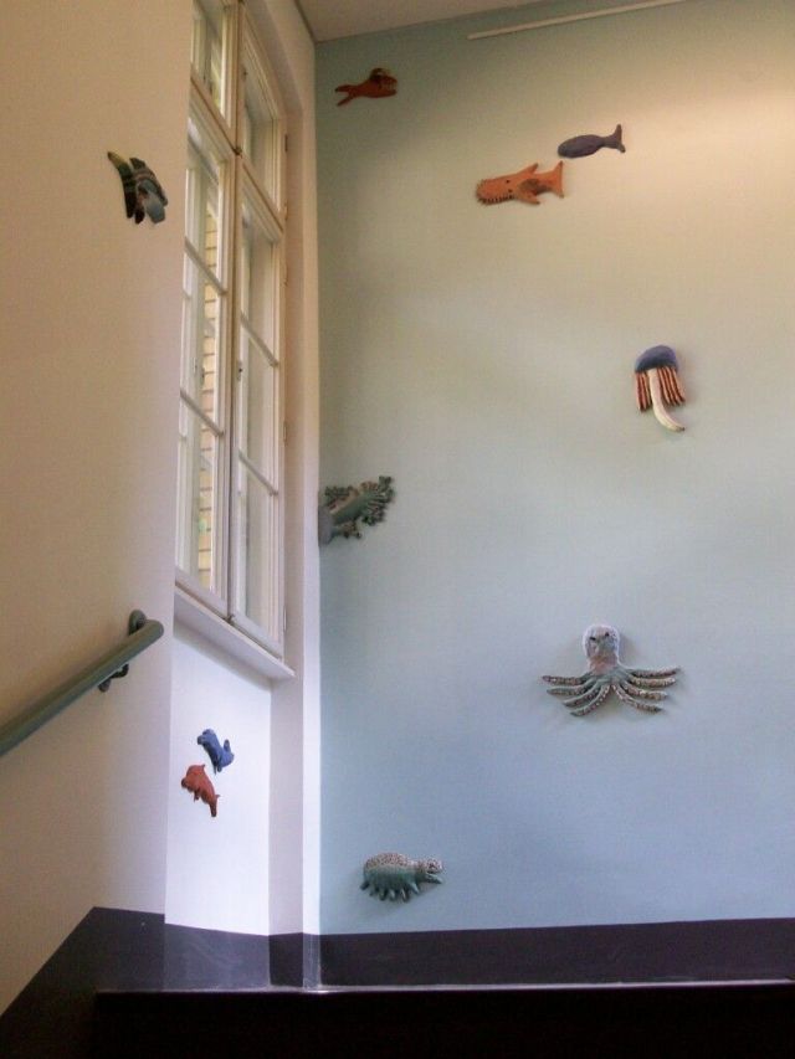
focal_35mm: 42
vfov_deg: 44.8
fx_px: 1286
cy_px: 530
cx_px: 398
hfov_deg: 34.4
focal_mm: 7.1
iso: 160
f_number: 3.2
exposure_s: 1/30.7
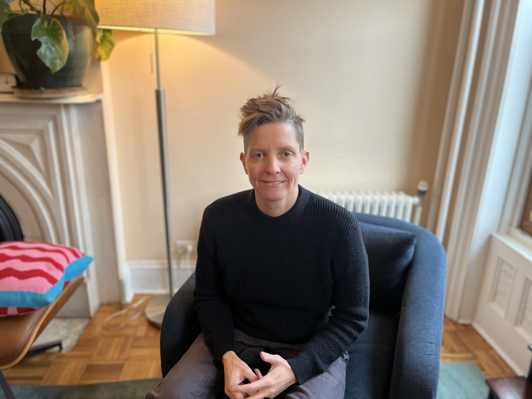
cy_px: 200
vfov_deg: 53.1
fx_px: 400
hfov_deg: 67.3
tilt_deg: -18.0
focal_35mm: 26
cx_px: 266
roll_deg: -1.3
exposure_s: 1/60
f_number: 1.6
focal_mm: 5.1
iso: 125
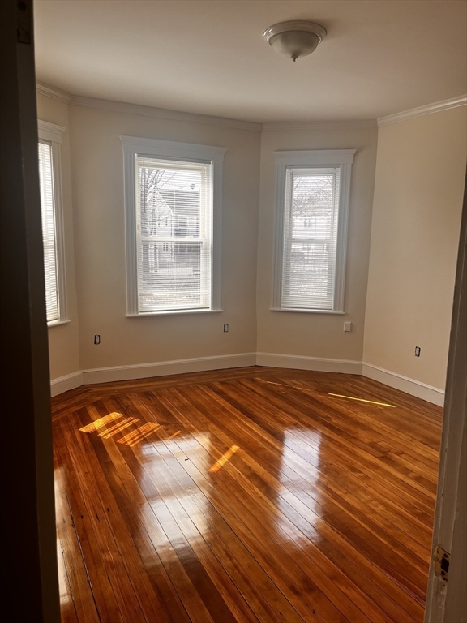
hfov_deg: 53.1
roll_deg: -0.5
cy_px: 312
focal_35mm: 26
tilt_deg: -9.8
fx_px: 468
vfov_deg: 67.3
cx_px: 234
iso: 50
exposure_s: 1/333
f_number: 1.6
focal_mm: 5.1
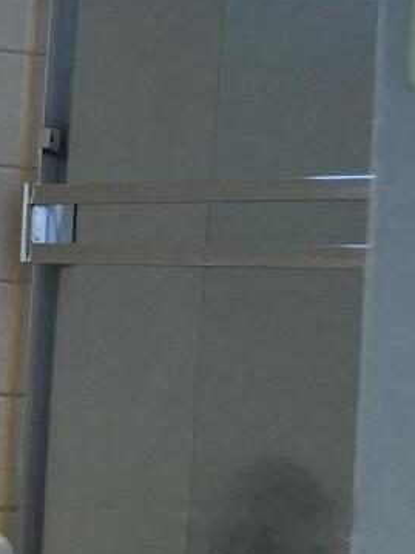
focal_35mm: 145
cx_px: -724
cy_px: 253
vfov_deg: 13.6
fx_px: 2319
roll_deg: -3.4
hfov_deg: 8.8
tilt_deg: +0.7
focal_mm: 5.7
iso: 50
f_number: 1.5
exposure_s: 1/163
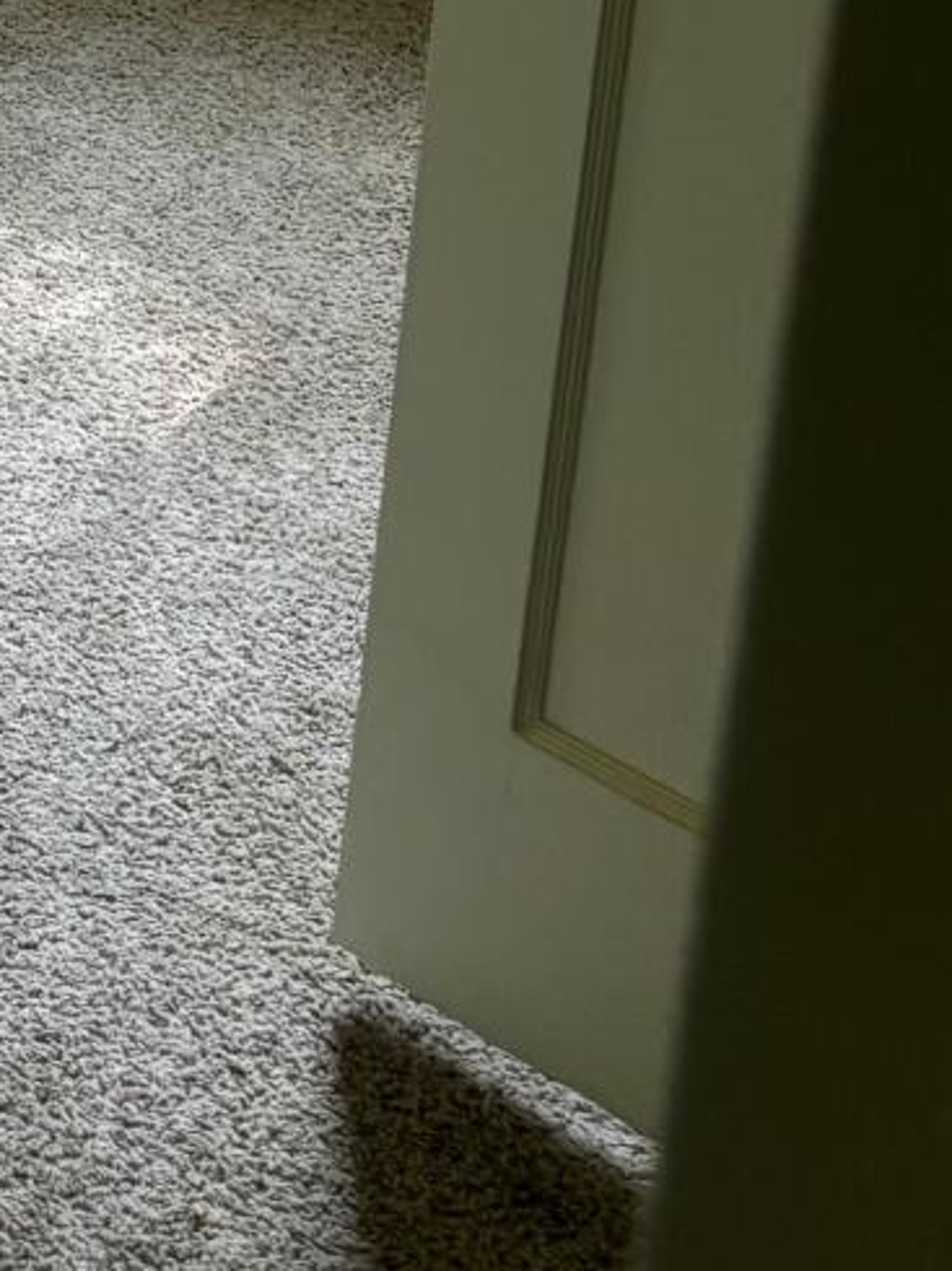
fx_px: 3597
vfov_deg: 17.6
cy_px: -742
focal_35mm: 98
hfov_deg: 13.1
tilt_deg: -13.1
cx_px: -936
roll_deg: -0.8
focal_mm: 6.76
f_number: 1.78
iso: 125
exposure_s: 1/121
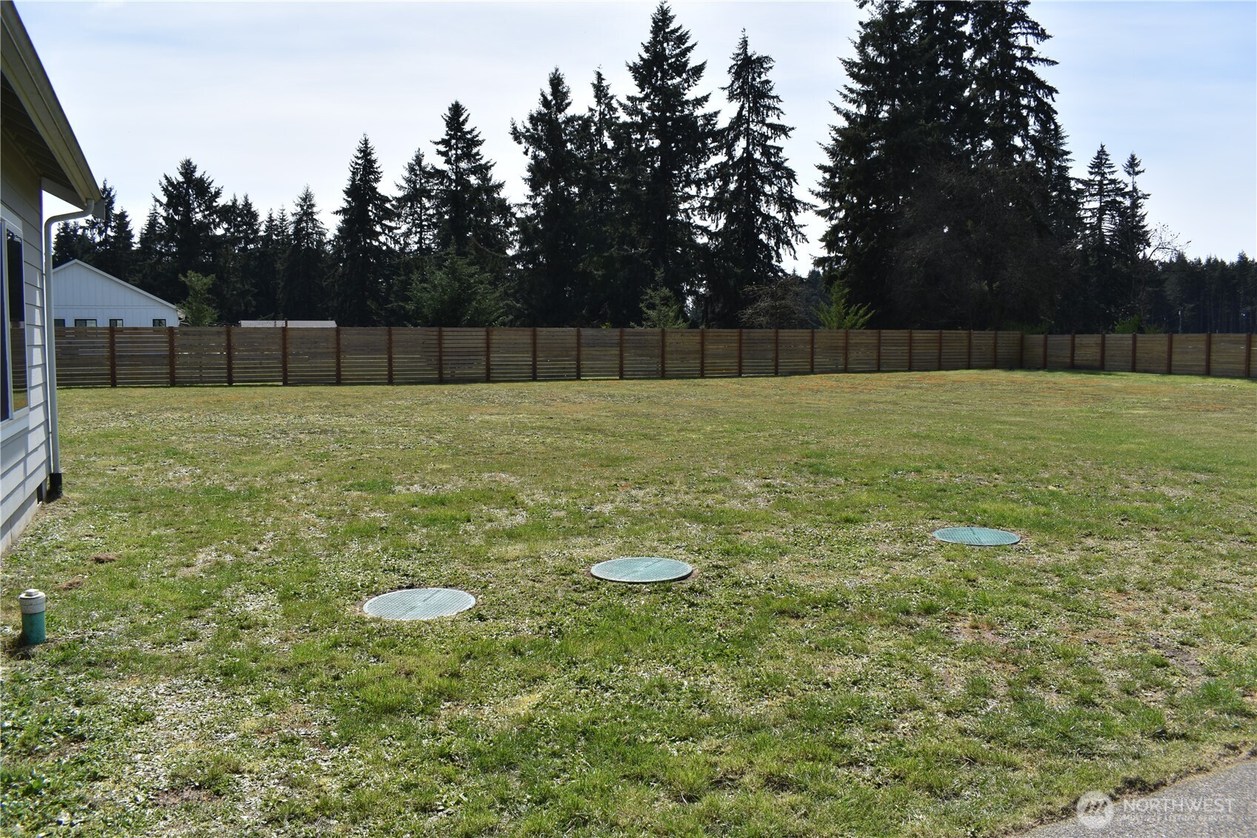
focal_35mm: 27
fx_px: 943
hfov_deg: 67.4
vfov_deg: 47.9
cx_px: 628
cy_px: 419
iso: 100
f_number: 9
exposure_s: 1/320
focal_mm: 18
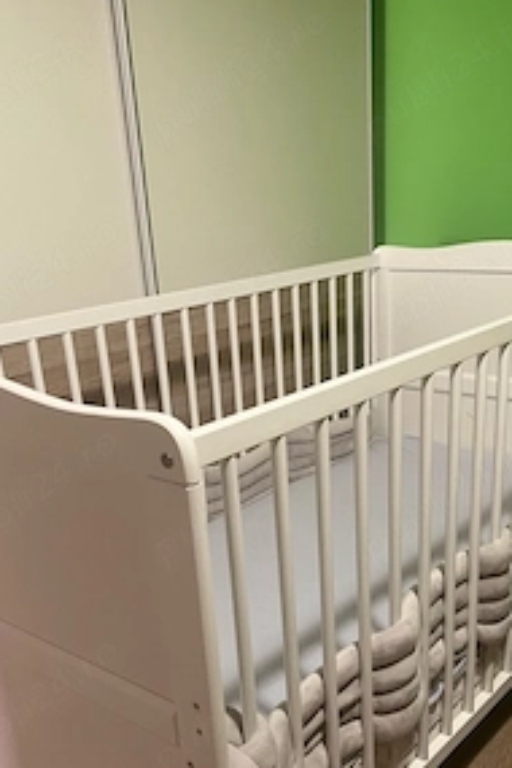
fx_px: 811
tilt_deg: -23.4
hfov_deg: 35.0
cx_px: 294
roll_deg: +3.5
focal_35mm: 38
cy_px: 528
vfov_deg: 49.6
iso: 250
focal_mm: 5.7
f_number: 1.5
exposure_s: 1/50
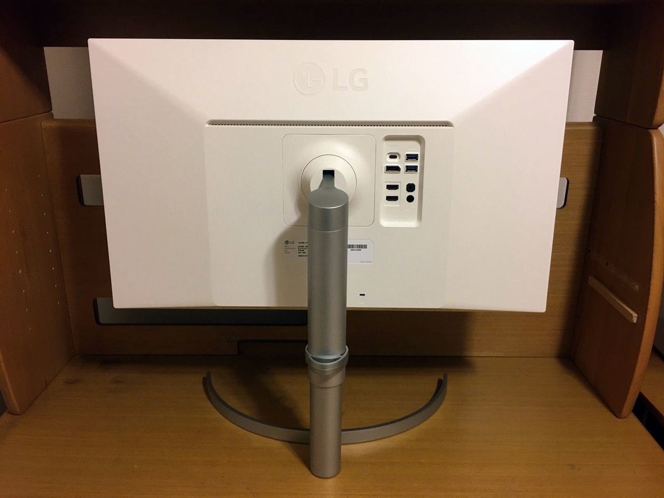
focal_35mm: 29
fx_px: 556
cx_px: 332
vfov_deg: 48.2
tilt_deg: -18.2
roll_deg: +0.2
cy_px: 249
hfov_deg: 61.7
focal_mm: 4.15
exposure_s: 1/17
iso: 64
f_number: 2.2
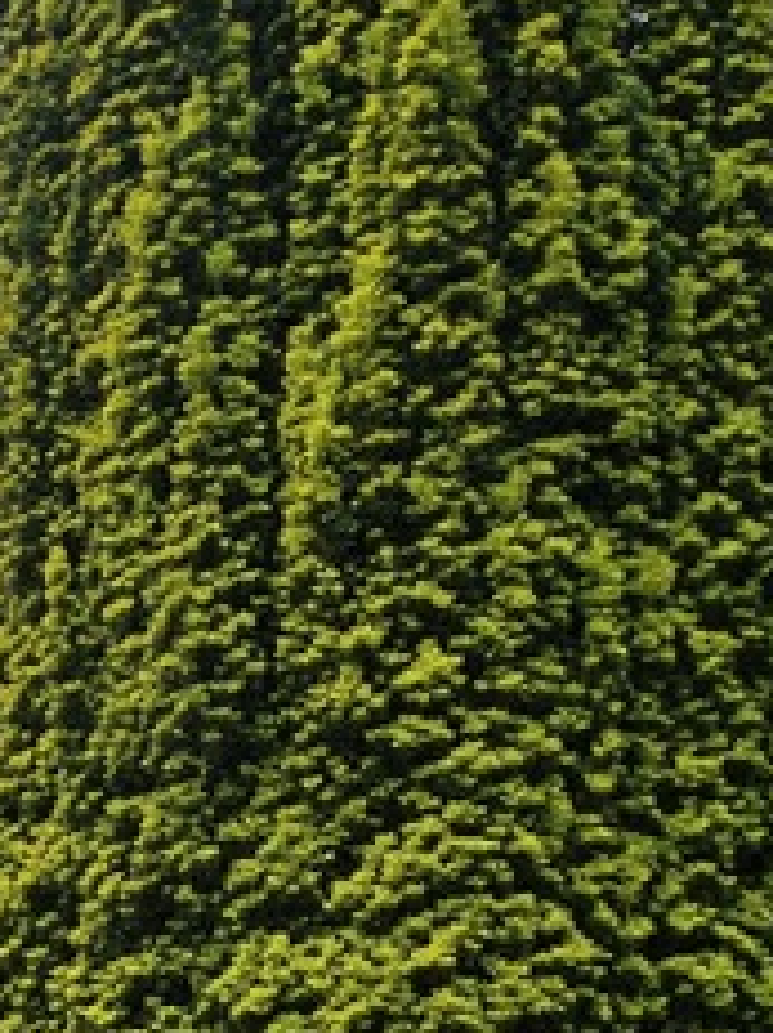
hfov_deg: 11.2
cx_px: -1278
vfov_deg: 17.9
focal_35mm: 102
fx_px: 3040
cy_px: 1373
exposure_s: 1/2321
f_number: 1.8
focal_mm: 5.4
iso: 25
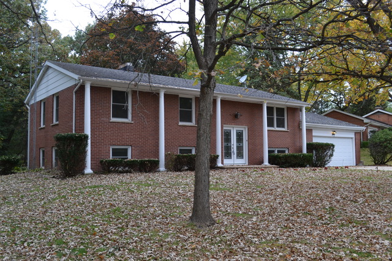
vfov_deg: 36.9
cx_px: 196
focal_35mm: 36
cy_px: 130
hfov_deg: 53.1
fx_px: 392
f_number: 5.6
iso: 200
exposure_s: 1/125
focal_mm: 24
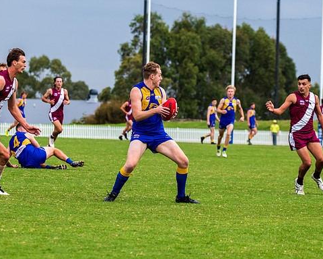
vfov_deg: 6.8
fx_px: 2170
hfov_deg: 8.5
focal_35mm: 227
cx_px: 138
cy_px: 129
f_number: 8
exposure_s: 1/1250
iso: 1000
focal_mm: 200
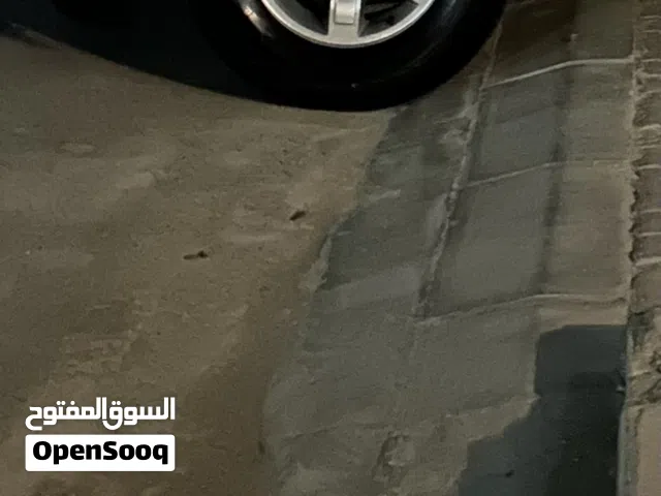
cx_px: 330
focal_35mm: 24
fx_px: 458
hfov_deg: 71.6
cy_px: 248
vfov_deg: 56.8
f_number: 1.78
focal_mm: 6.86
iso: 3200
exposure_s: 1/9
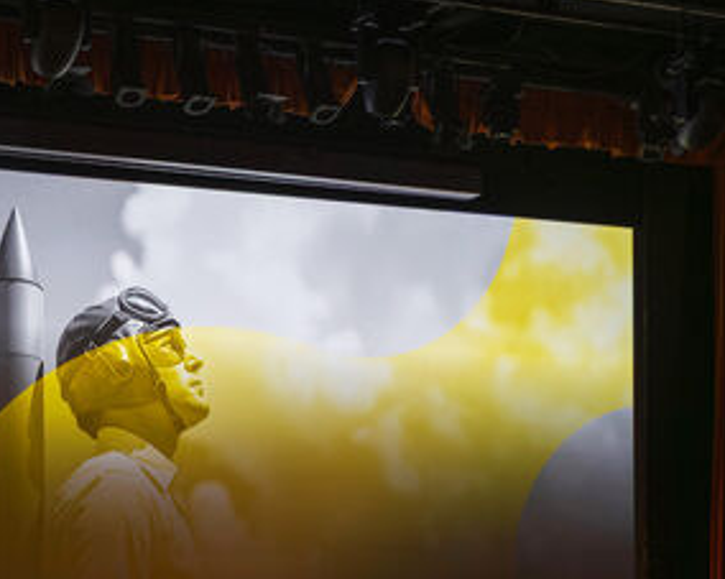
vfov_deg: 15.4
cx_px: 177
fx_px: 2070
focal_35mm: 96
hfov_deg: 19.7
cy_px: 691
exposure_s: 1/40
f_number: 3.2
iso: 560
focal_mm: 32.5
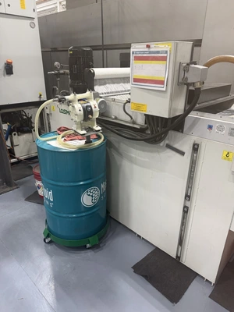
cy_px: 156
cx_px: 117
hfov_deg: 56.8
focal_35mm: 24
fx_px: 216
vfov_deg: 71.6
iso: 200
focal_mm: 6.76
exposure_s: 1/121
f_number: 1.78
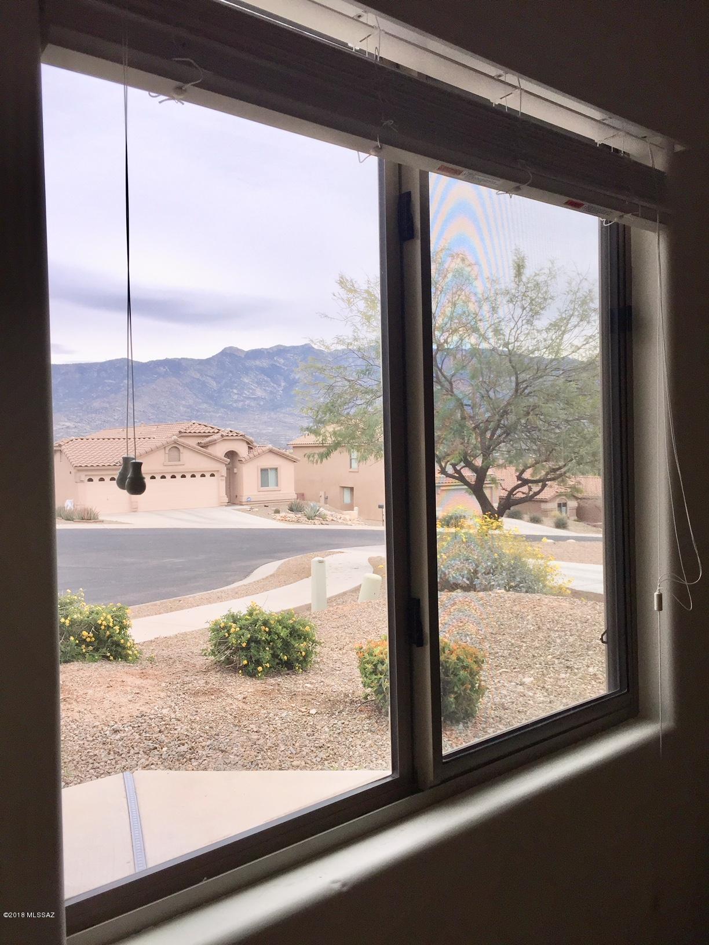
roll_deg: +0.4
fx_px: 792
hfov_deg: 48.2
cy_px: 472
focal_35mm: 29
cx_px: 354
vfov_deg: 61.7
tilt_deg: -0.9
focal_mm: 4.15
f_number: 2.2
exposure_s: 1/1647
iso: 50
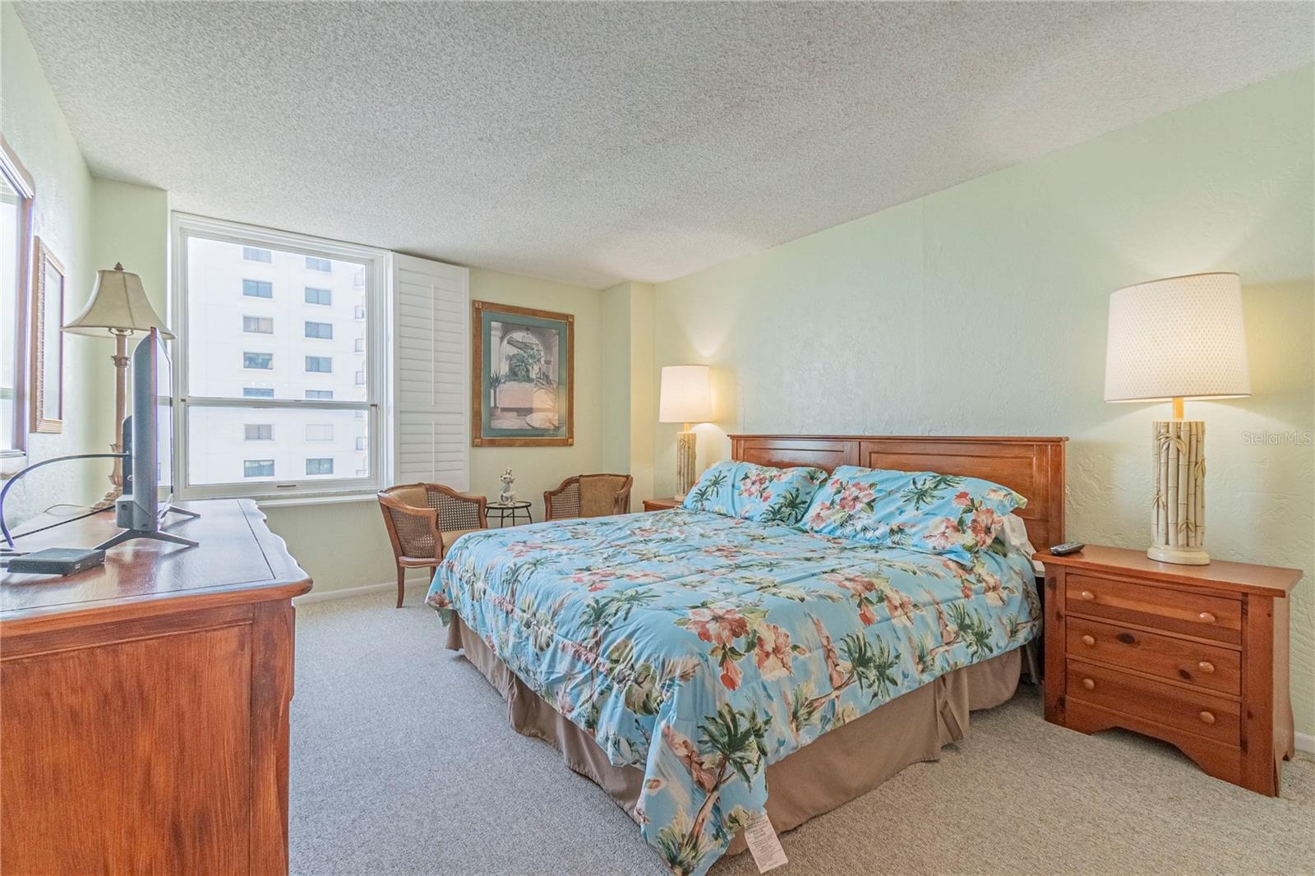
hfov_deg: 100.4
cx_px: 658
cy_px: 438
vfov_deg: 77.3
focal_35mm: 15
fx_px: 548
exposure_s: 1/800
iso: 320
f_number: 7.1
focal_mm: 10
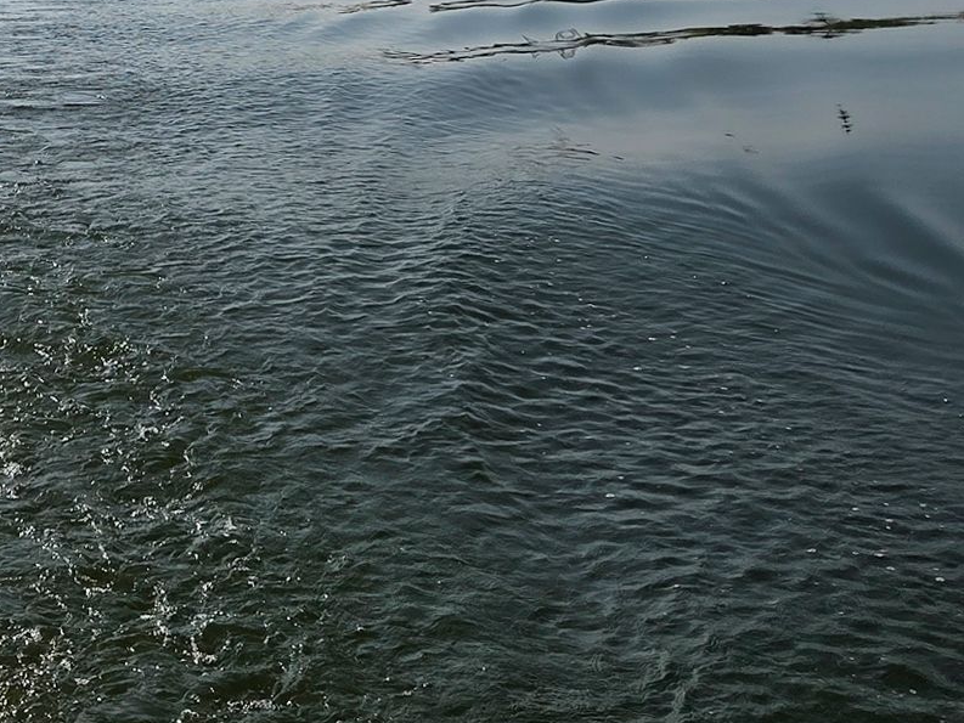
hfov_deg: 31.7
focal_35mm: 58
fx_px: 1615
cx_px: 101
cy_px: -28
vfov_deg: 23.9
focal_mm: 5.4
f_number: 1.8
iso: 64
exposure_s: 1/7891
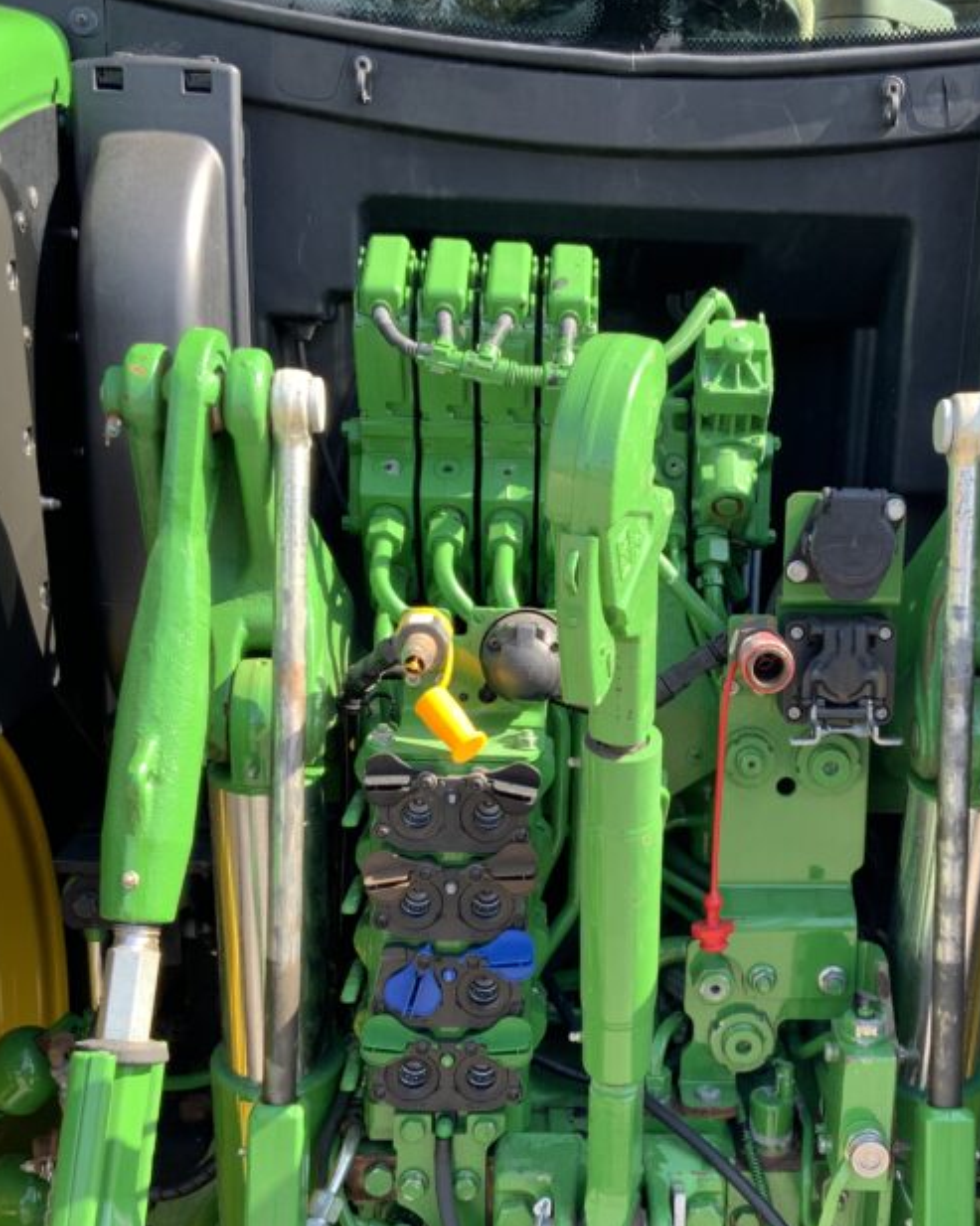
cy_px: 693
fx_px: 1705
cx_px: 656
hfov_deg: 31.8
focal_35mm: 47
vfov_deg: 39.5
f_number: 1.8
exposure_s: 1/122
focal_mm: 3
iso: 16
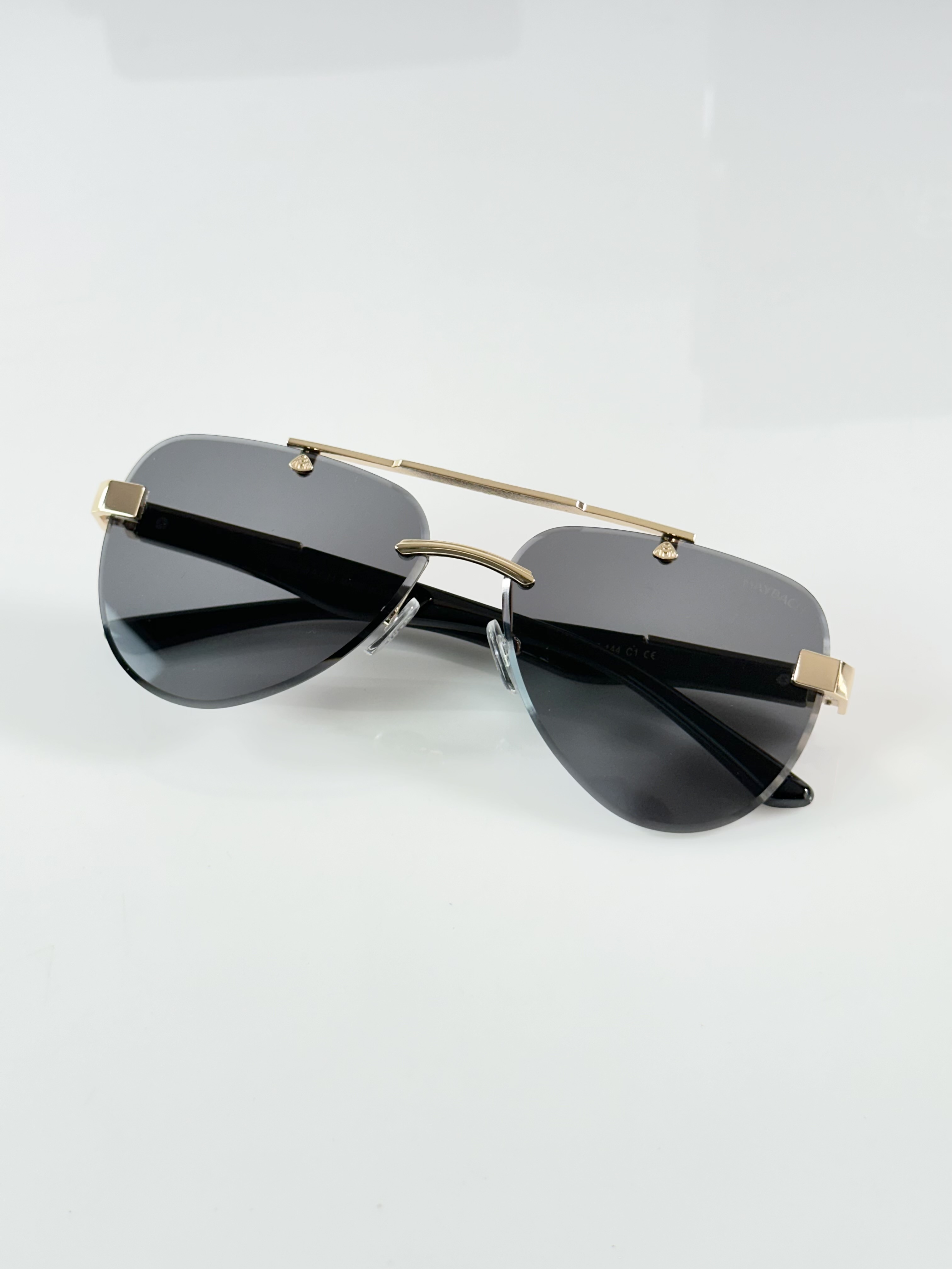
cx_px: 476
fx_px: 1760
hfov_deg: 30.3
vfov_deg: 39.7
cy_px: 634
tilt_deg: -43.3
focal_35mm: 48
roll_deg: +2.6
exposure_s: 1/100
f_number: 1.78
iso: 80
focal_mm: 6.86
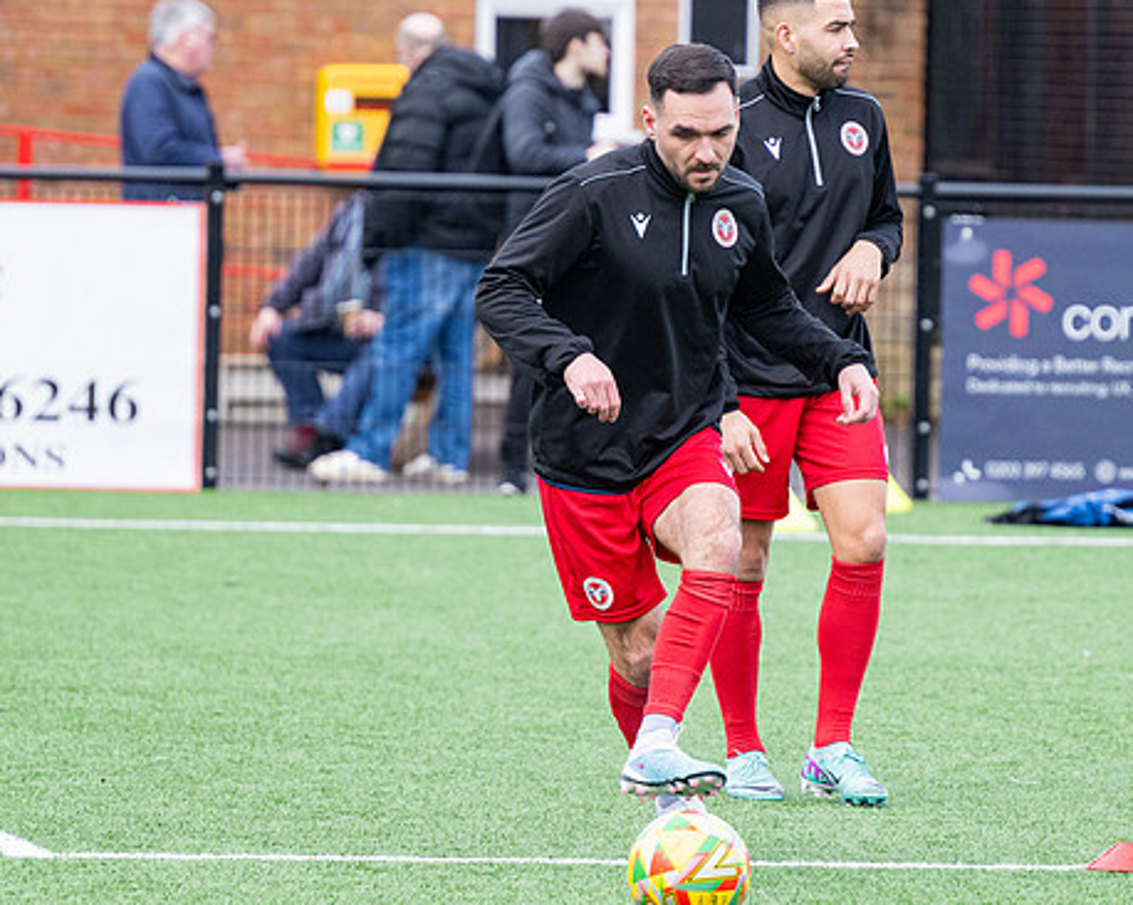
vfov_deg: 4.0
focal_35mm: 386
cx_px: 690
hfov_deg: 5.0
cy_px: 463
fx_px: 12938
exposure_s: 1/1250
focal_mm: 200
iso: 800
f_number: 4
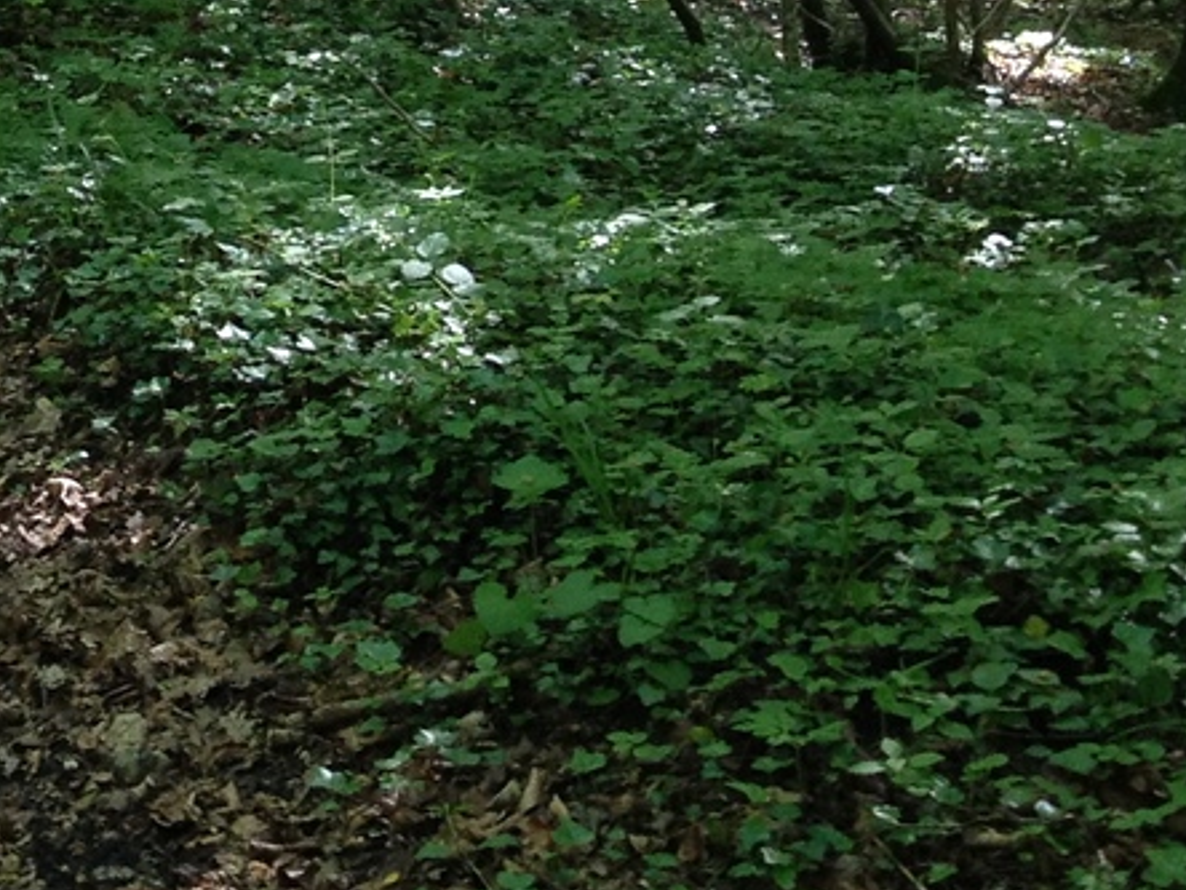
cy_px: -623
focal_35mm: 126
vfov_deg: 11.1
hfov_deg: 14.3
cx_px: -772
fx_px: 4317
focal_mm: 4.28
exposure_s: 1/60
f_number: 2.4
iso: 64
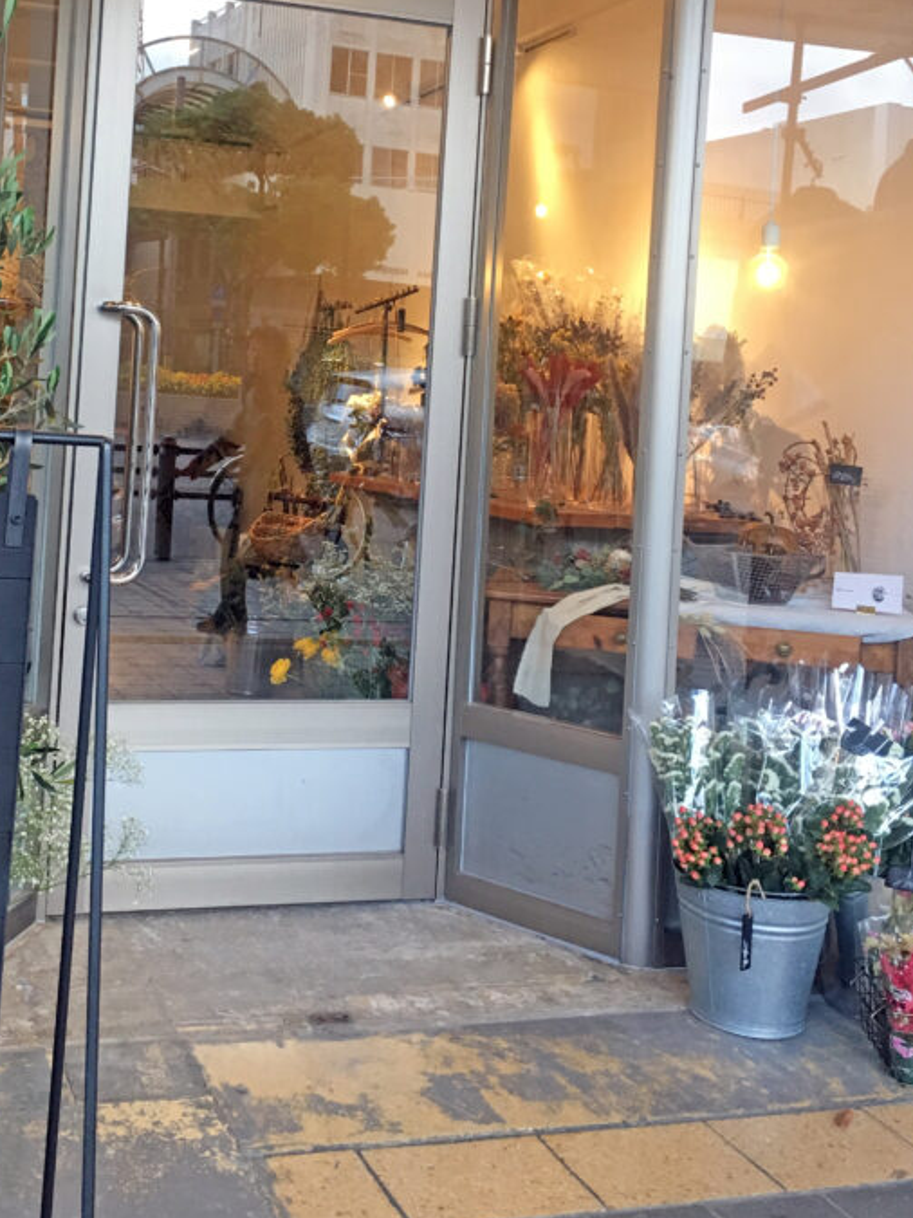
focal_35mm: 44
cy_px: 370
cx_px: 233
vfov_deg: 42.2
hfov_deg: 32.3
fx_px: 1548
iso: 40
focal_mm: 4.15
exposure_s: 1/30
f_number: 2.2
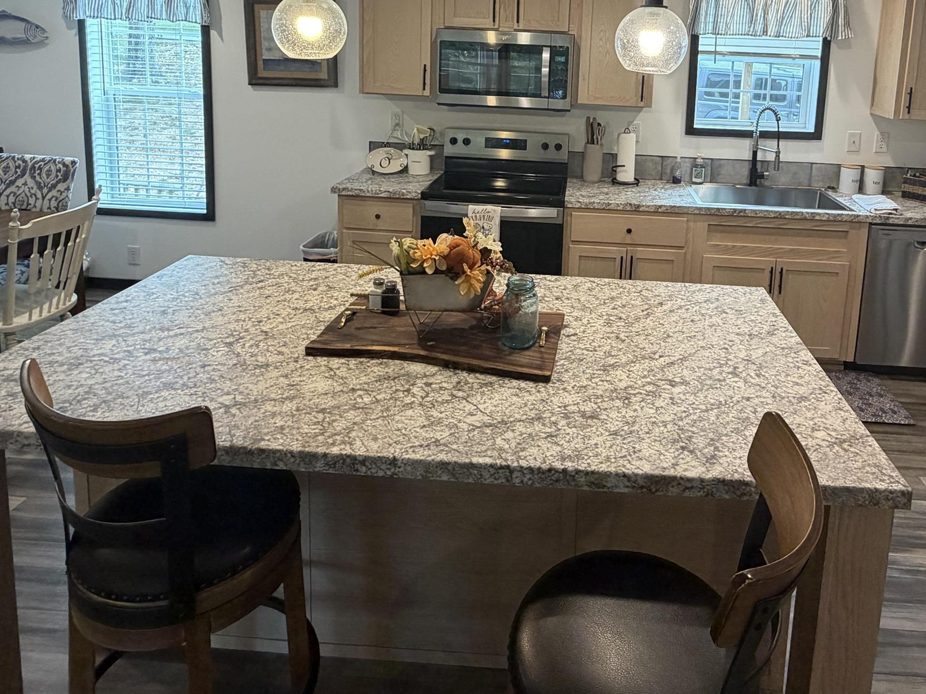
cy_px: 139
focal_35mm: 25
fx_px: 669
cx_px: 566
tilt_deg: -8.2
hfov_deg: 68.5
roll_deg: -2.0
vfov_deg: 51.5
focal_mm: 2.22
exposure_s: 1/60
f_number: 2.2
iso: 160
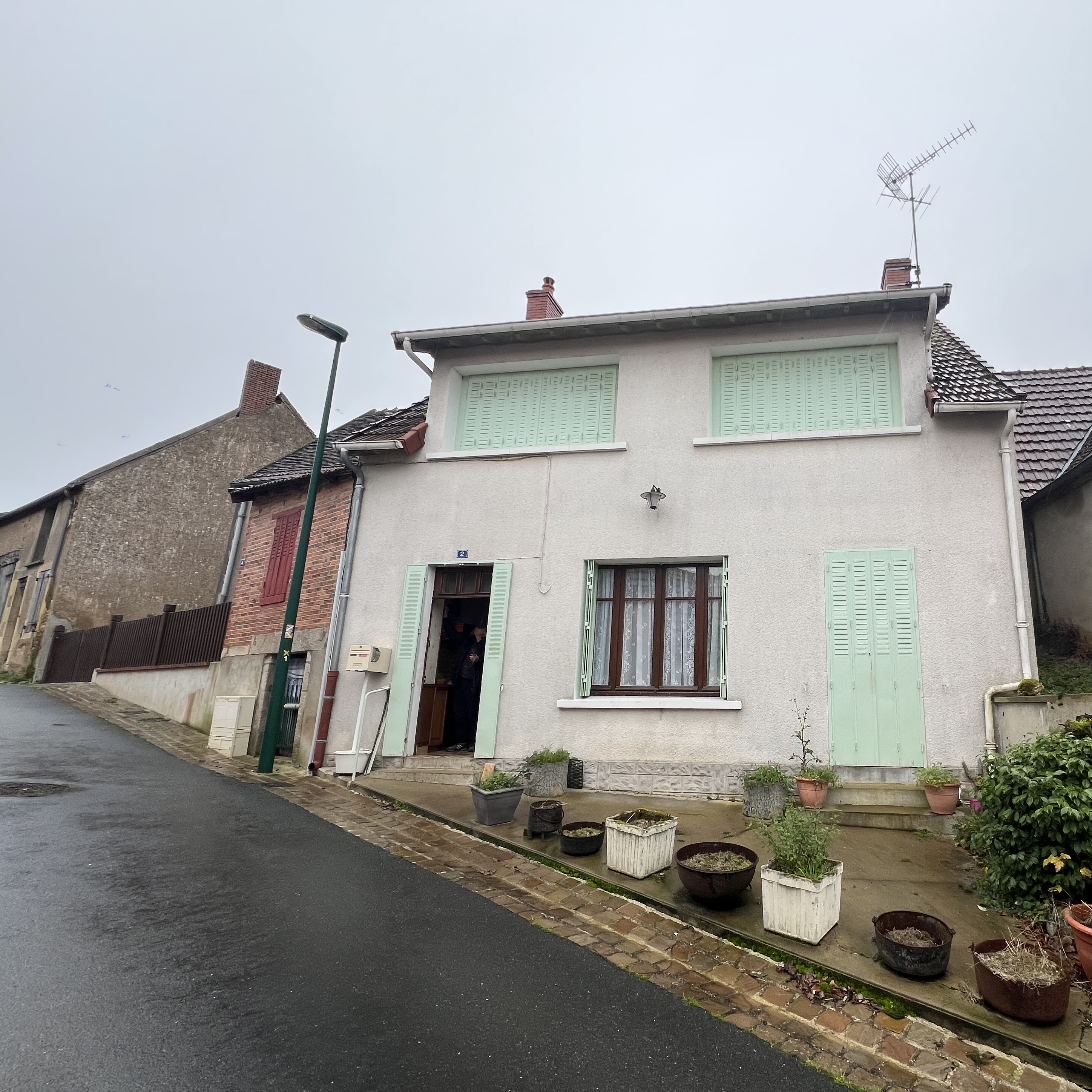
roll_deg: -0.1
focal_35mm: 16
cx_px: 744
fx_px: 571
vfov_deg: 87.4
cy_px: 564
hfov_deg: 83.8
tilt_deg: +13.9
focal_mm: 1.57
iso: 40
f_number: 1.8
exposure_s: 1/99
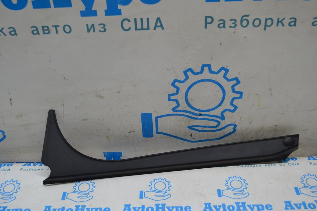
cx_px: 158
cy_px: 106
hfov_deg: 45.0
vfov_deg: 30.9
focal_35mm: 44
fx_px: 383
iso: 400
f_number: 5
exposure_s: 1/100
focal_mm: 29
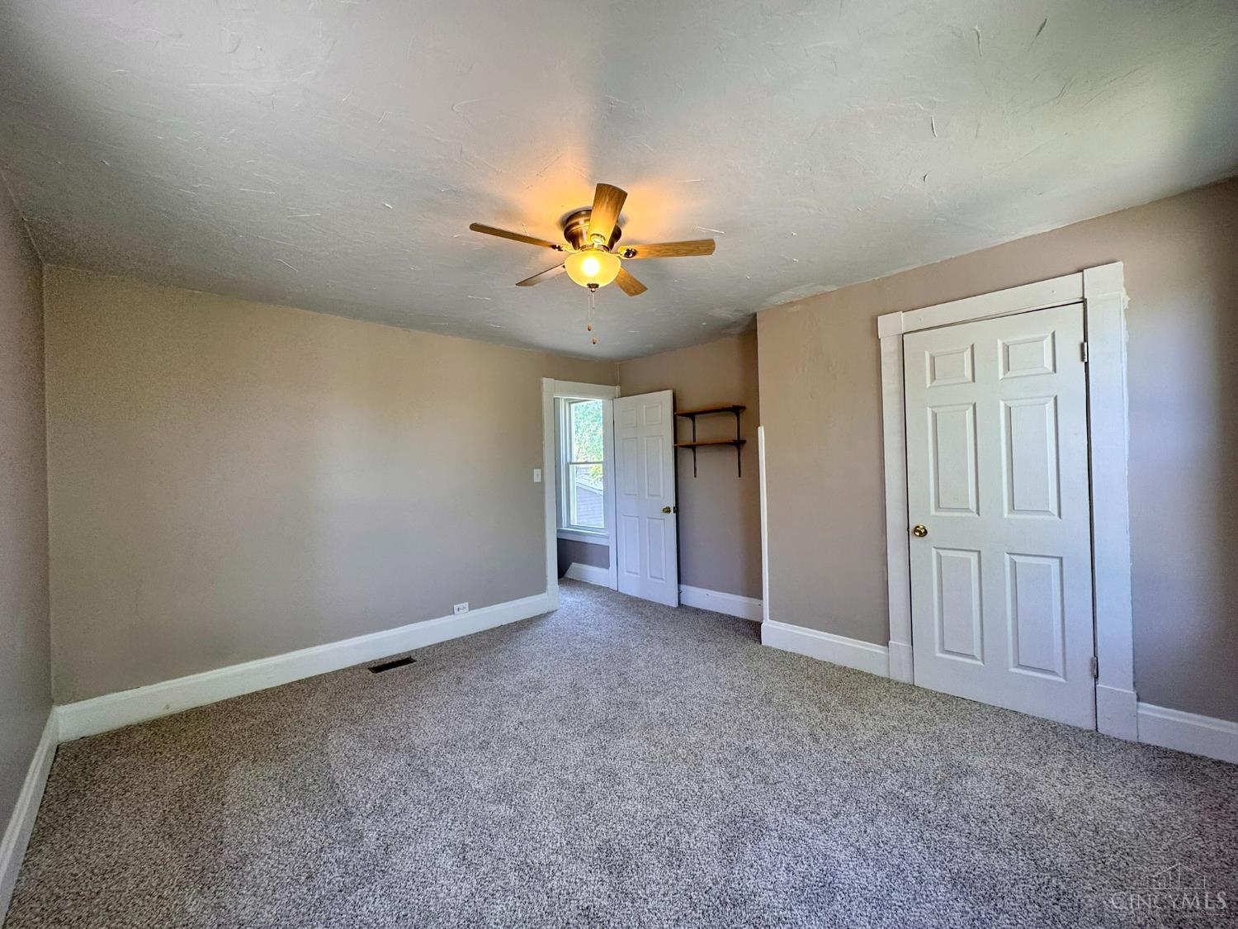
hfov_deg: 102.1
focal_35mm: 14
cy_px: 464
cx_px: 619
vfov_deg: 85.7
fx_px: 501
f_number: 2.2
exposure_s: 1/120
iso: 100
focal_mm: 2.22
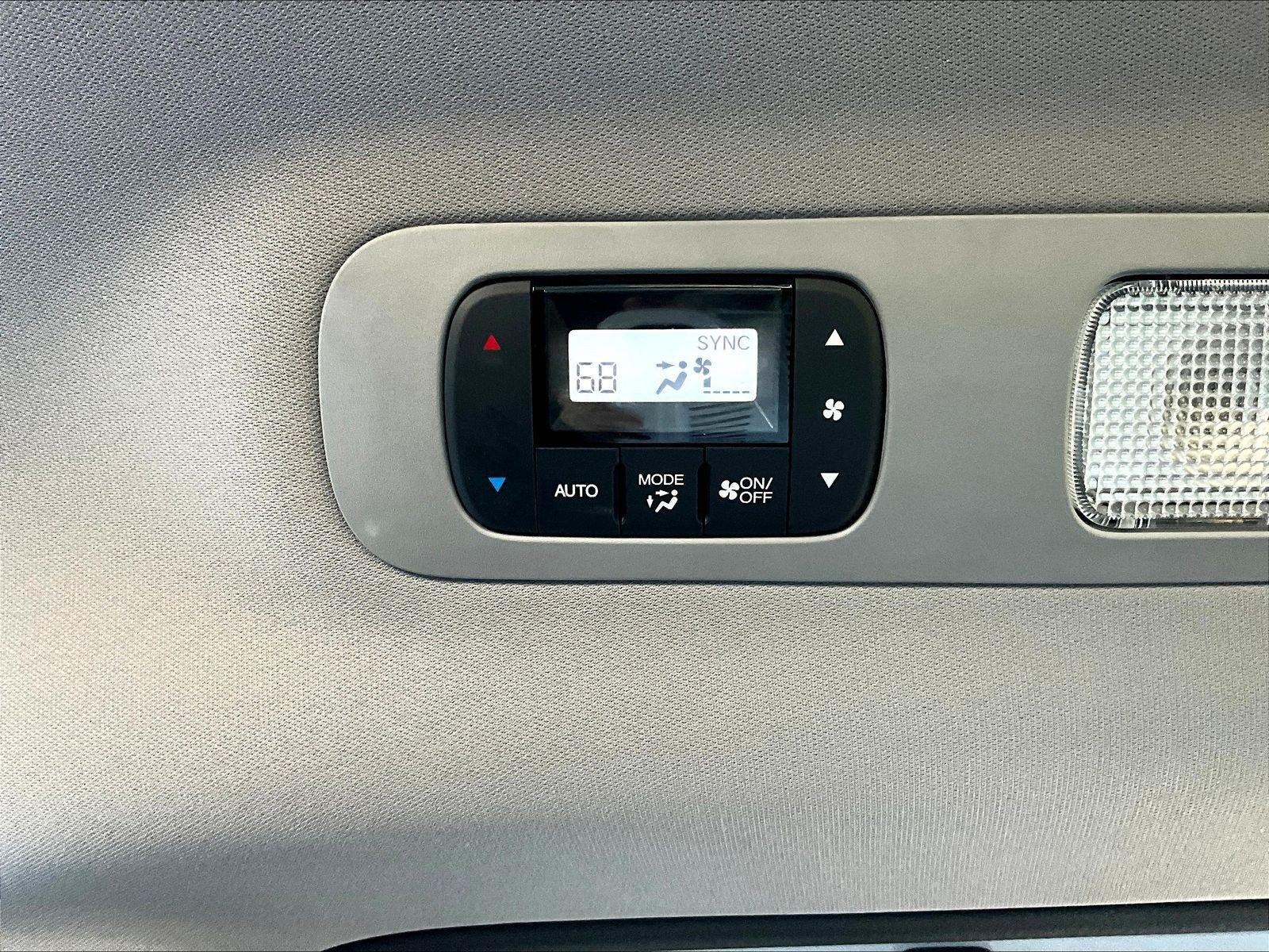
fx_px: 1063
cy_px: 476
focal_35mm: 29
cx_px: 634
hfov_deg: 61.7
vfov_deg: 48.2
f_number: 1.8
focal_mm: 3
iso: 250
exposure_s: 1/60
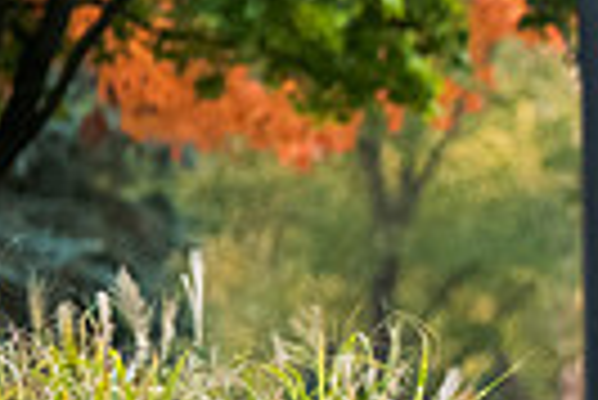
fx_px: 11607
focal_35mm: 698
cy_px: 353
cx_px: 1281
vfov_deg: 2.0
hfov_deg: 2.9
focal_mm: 160
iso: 1600
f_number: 4
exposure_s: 1/250
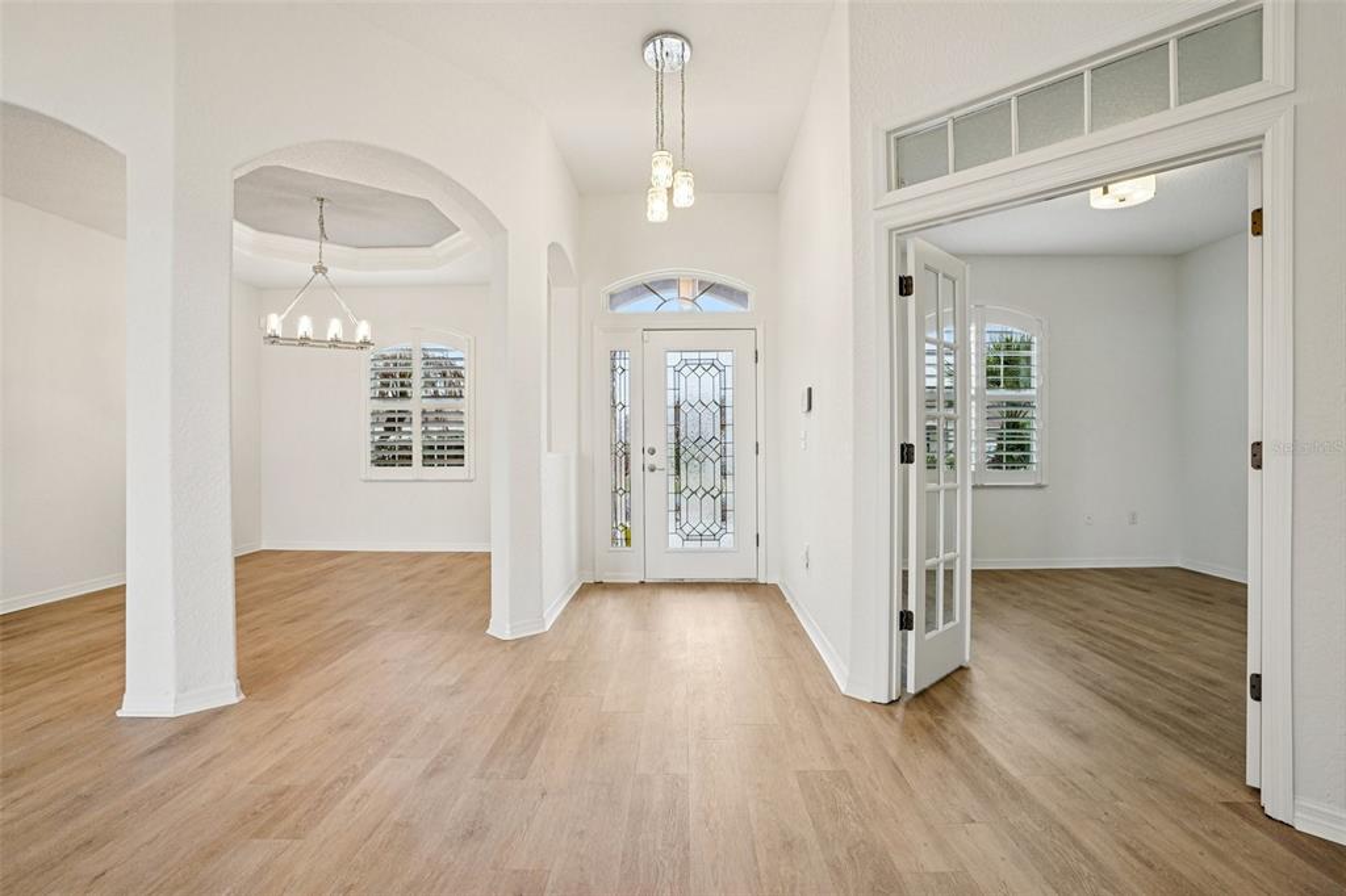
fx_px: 635
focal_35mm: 17
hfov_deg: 93.3
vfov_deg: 70.4
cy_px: 448
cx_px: 673
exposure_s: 1/30
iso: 200
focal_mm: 17
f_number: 8
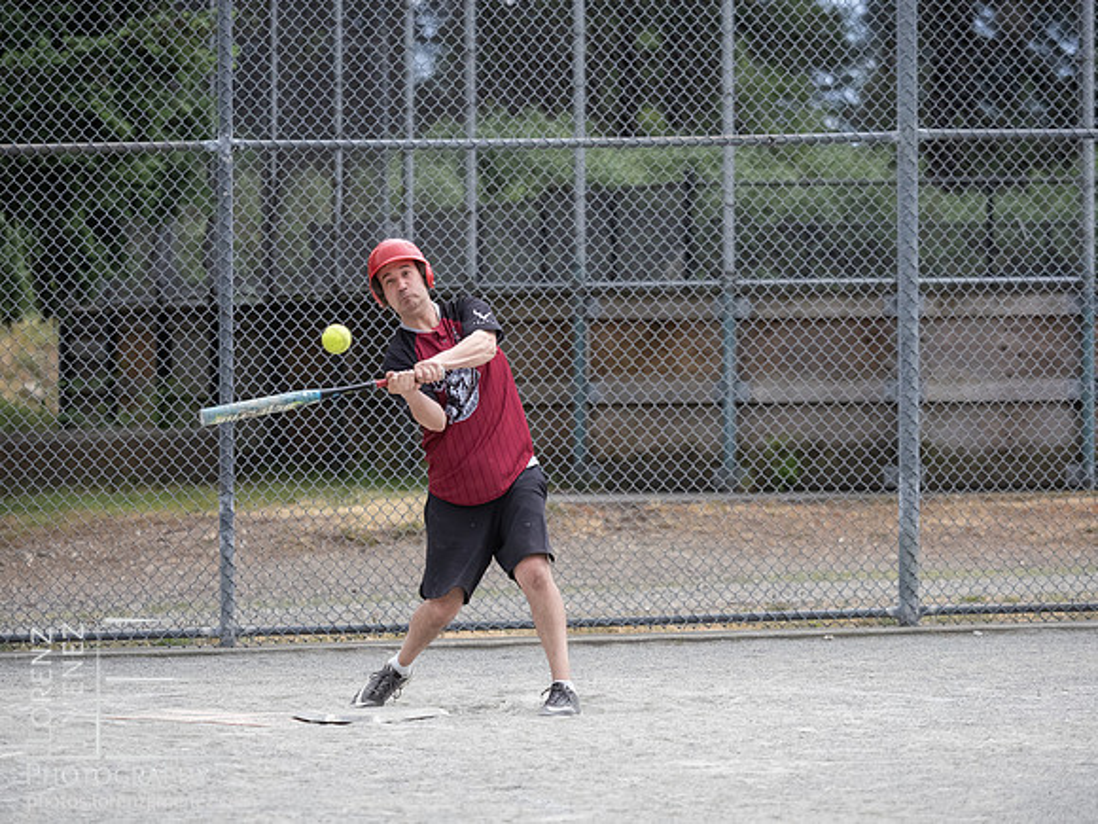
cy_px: 412
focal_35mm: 230
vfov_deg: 6.5
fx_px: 7295
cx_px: 549
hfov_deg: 8.6
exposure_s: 1/1250
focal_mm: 115
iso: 1600
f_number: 2.8
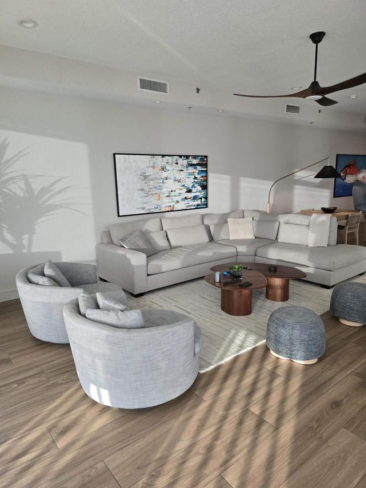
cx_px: 183
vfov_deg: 73.9
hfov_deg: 58.9
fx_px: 324
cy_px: 244
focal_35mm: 23
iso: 200
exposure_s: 1/180
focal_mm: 6.3
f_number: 1.7
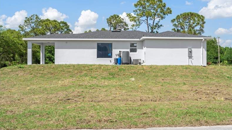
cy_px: 58
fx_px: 197
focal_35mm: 32
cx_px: 117
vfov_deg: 36.7
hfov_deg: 61.0
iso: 100
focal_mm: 30
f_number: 10
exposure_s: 1/200
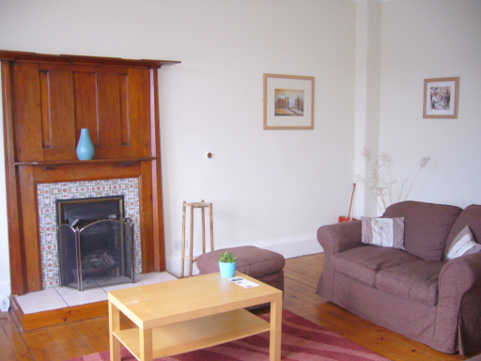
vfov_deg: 40.7
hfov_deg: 52.6
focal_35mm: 35
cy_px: 180
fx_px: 486
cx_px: 240
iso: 250
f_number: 2.8
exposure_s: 1/8
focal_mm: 5.8
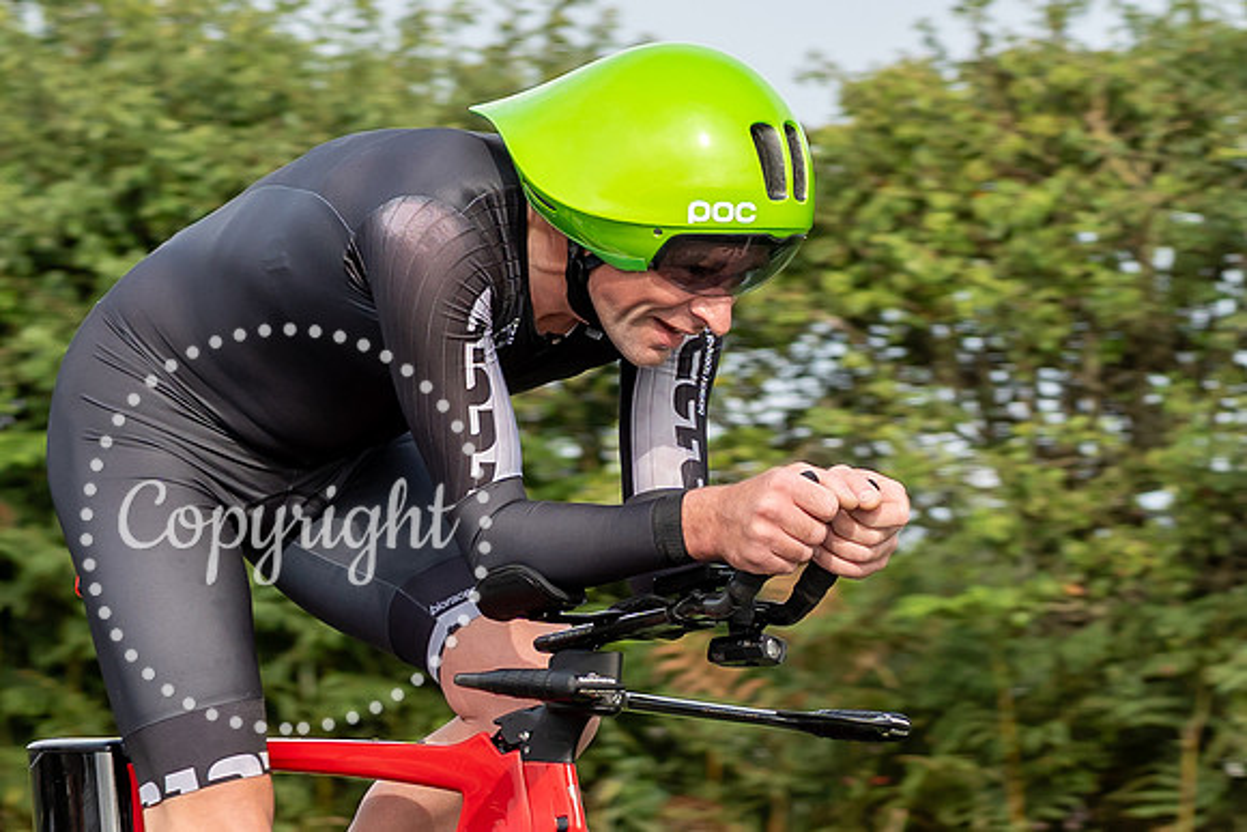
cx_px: 811
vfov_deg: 4.4
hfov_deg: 6.6
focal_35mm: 314
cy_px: 664
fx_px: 10887
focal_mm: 73
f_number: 4
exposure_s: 1/640
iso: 125
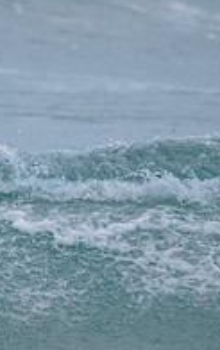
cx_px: -299
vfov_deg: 1.1
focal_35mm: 1848
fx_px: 17676
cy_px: 205
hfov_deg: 0.7
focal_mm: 500
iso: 400
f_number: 5.6
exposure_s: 1/2000
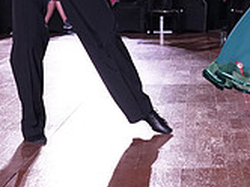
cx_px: 209
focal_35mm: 138
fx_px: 995
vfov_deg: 10.4
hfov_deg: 14.2
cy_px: -90
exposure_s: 1/320
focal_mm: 41
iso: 5000
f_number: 5.6
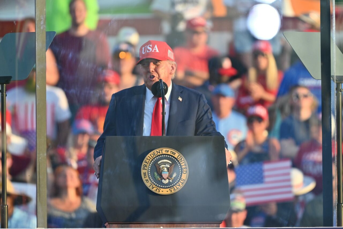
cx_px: 172
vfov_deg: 2.3
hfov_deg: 3.4
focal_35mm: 600
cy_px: 114
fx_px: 5718
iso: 450
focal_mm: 600
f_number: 6.3
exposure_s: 1/500
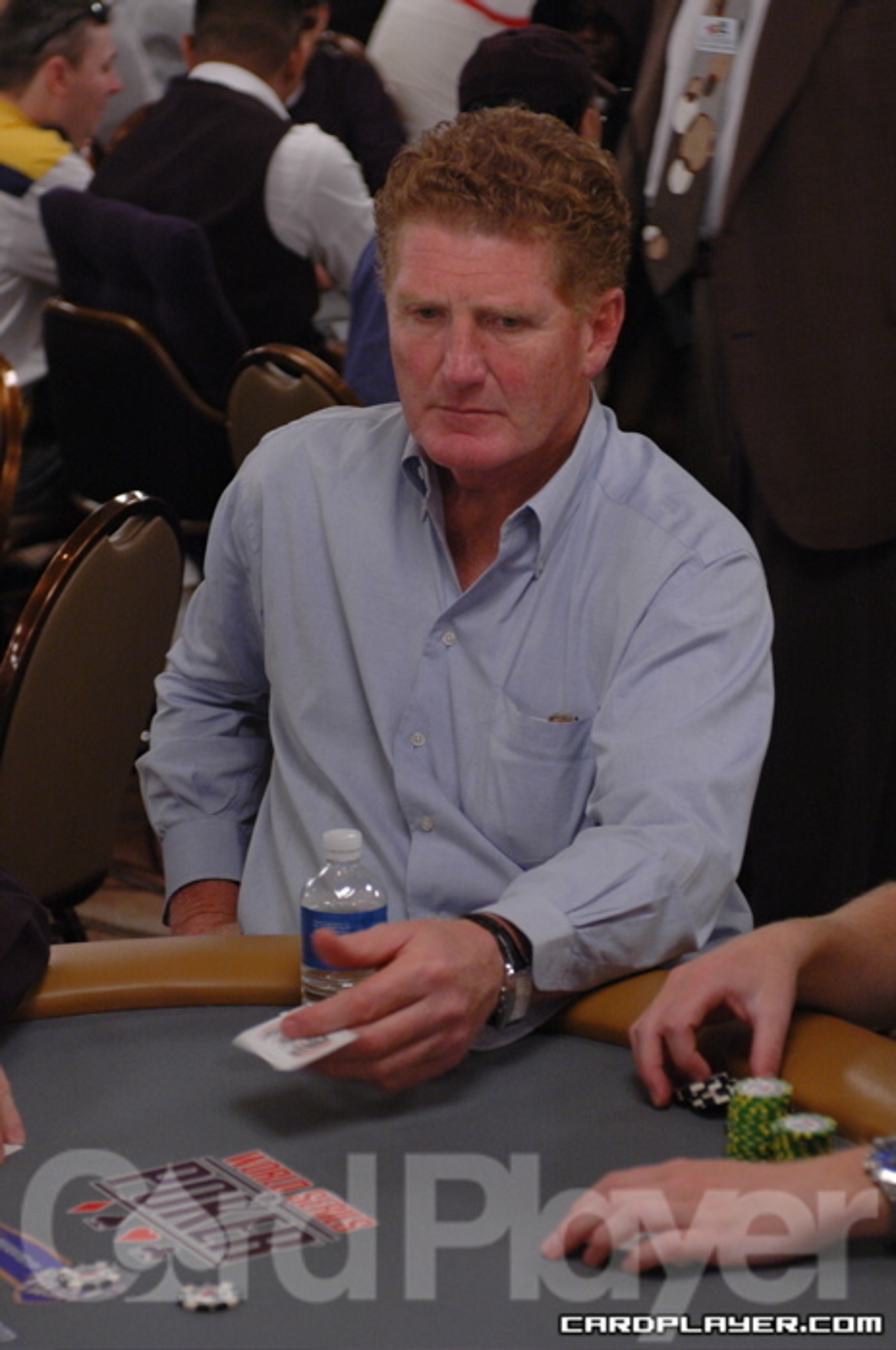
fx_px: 3931
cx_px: 448
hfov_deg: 13.0
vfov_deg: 19.5
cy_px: 675
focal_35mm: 105
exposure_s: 1/80
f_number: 4.5
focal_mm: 70
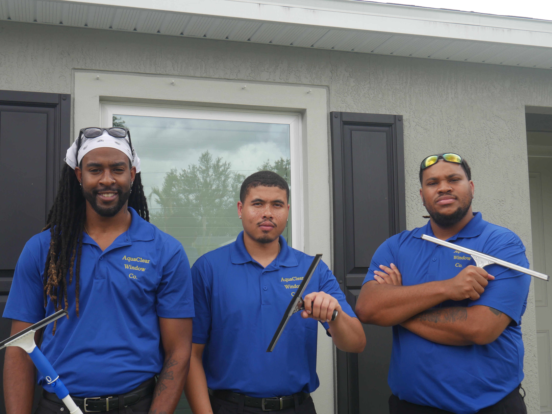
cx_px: 276
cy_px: 207
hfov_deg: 42.9
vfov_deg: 32.9
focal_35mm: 44
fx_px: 702
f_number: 7.1
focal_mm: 22
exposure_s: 1/200
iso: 200
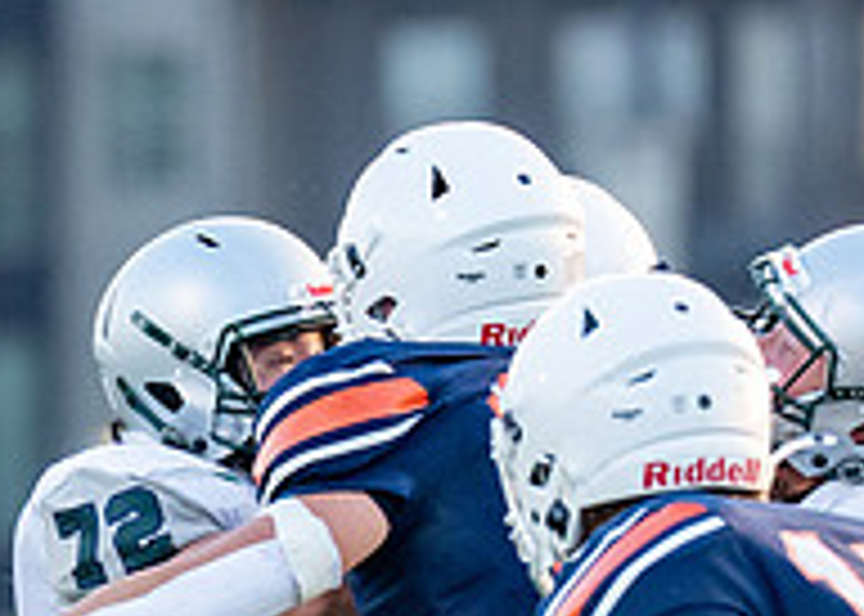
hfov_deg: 1.5
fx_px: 32698
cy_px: 796
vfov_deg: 1.1
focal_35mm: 1333
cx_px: -22
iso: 640
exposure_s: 1/1250
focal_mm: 200
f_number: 2.8
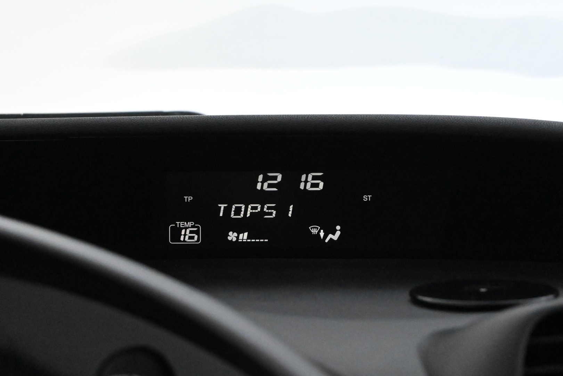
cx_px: 282
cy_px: 188
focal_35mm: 75
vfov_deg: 18.2
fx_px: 1173
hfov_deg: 27.0
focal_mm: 50
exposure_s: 1/80
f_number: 6.3
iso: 14400
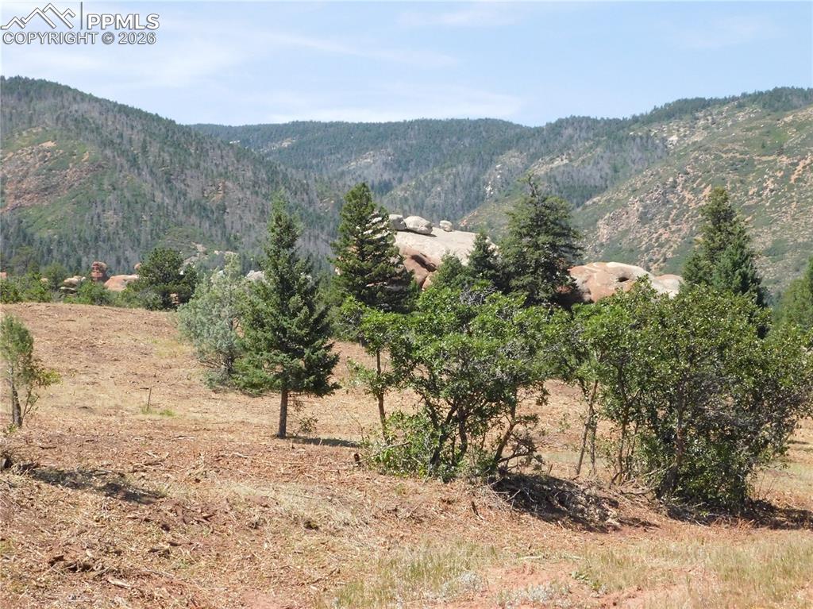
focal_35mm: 59
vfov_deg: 24.8
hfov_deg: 32.7
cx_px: 406
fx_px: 1385
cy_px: 304
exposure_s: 1/800
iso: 800
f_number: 8
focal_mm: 10.4
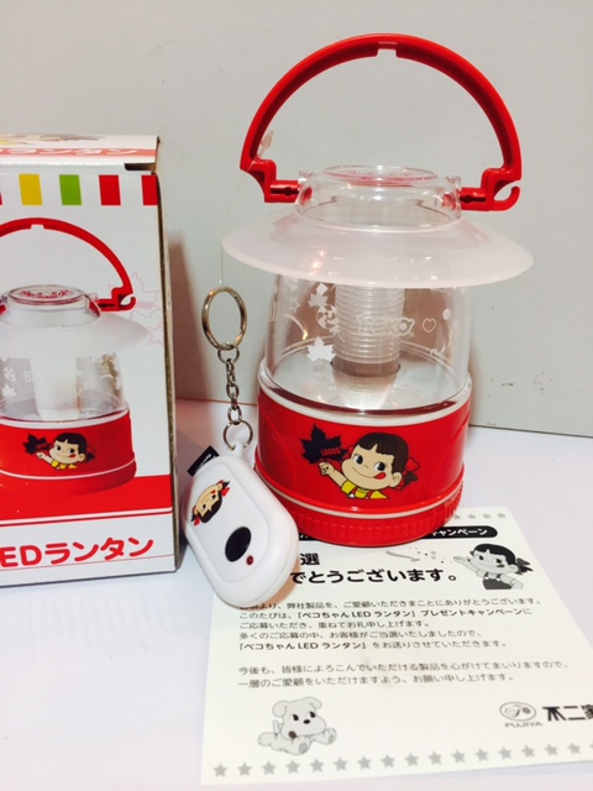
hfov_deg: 48.2
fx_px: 662
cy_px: 396
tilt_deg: -22.1
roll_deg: -2.1
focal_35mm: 29
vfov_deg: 61.7
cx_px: 296
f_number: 2.2
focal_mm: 4.15
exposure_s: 1/33
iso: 80
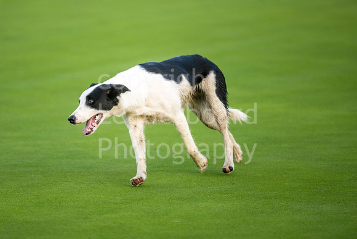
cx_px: 141
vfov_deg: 3.7
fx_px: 3693
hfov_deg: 5.5
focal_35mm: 372
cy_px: 91
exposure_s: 1/800
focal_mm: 300
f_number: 4
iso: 800
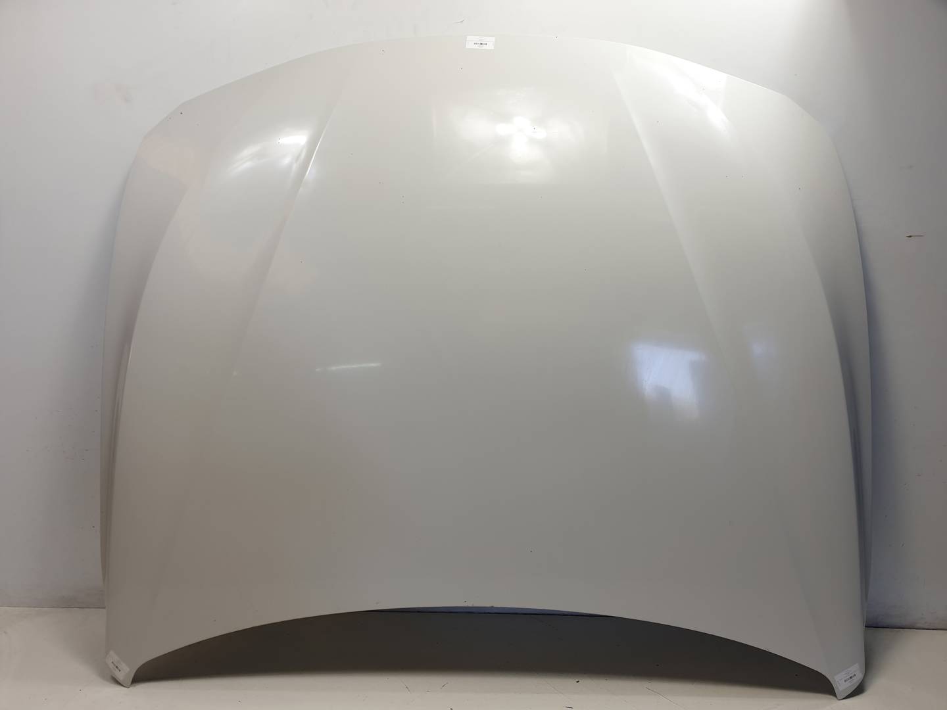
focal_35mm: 26
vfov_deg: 53.1
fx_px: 711
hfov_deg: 67.3
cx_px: 474
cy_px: 355
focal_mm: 4.3
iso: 50
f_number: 2.4
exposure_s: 1/135
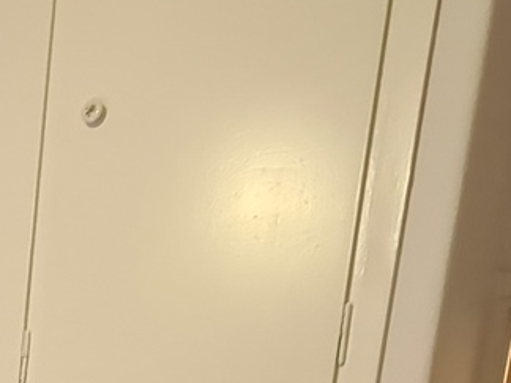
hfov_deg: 20.7
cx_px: -304
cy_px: 886
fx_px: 1137
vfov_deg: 14.1
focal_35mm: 77
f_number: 2.2
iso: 125
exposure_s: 1/50
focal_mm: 2.2
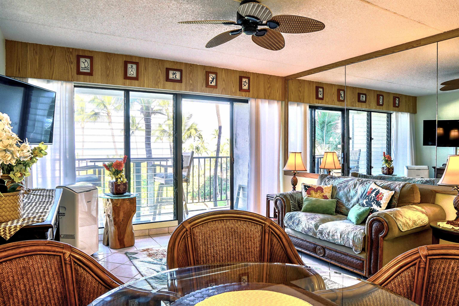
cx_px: 230
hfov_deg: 73.7
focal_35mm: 24
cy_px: 153
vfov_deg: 53.1
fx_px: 306
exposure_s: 1/60
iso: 125
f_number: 11
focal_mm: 16
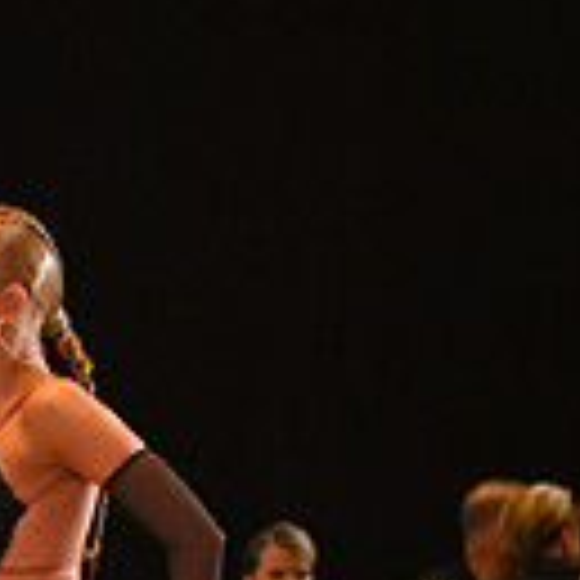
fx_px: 8720
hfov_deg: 3.8
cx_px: -223
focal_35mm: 460
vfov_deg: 3.8
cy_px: 908
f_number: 4
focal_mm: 120
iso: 1600
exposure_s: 1/400
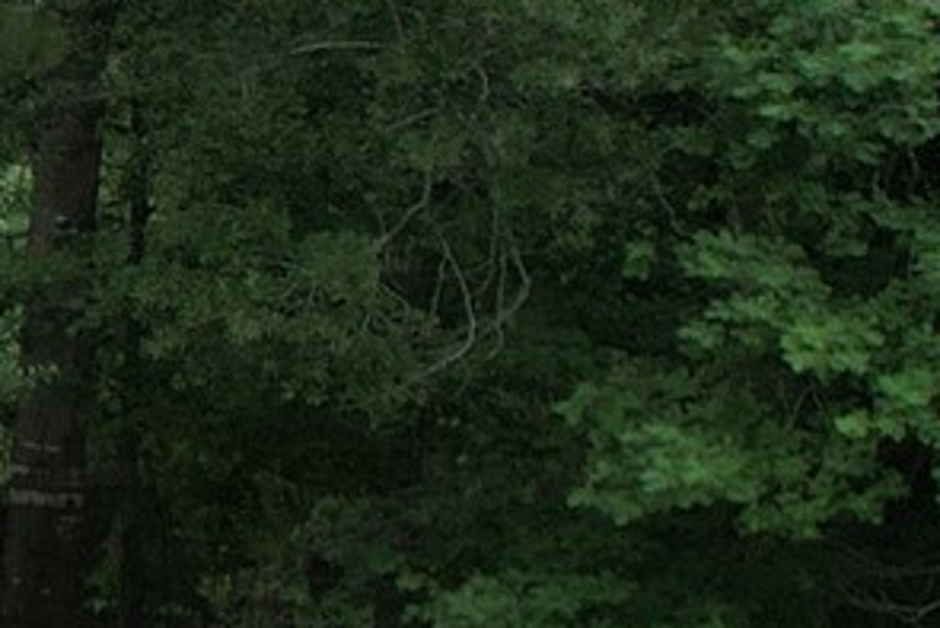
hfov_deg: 9.0
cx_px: -2275
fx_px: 4232
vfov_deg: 8.5
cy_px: 449
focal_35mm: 162
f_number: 2.8
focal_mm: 8.38
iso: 100
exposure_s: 1/200
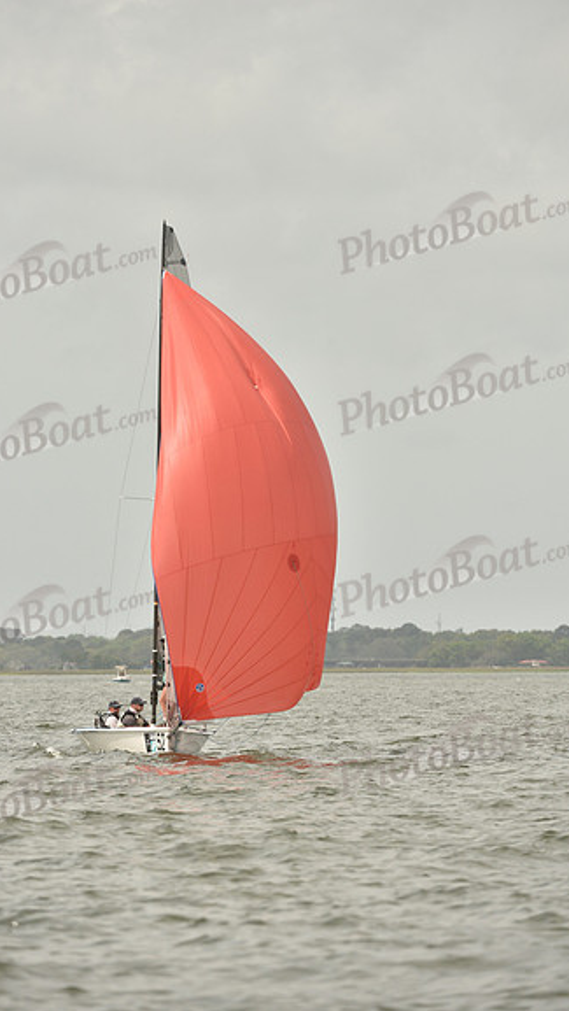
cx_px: 248
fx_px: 11281
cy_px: 506
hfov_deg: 2.9
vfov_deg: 5.1
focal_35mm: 421
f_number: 7.1
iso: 320
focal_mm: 400
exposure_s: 1/1250
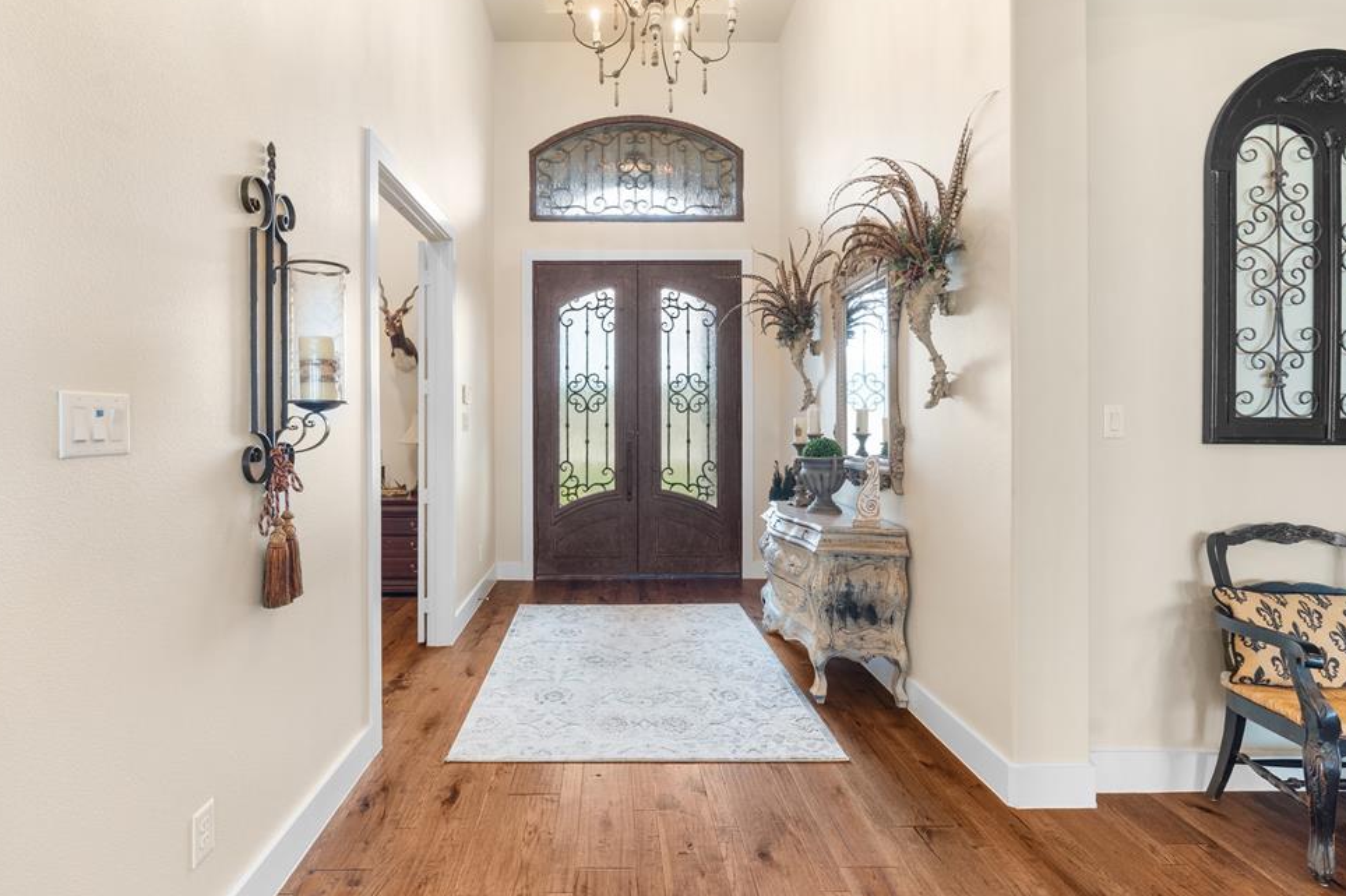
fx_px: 635
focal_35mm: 17
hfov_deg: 93.3
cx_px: 695
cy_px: 434
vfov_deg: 70.4
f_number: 8
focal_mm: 16
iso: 400
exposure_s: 1.6
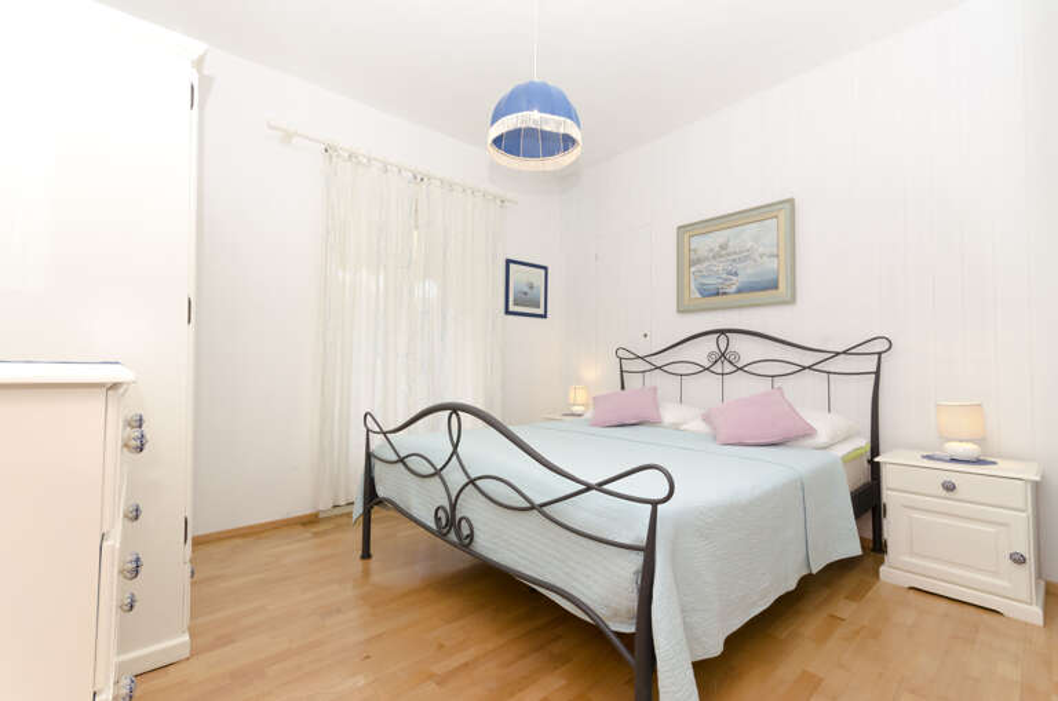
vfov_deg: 77.1
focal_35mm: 15
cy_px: 350
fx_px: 440
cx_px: 529
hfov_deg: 100.5
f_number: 8
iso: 400
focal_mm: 10
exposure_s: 1/200
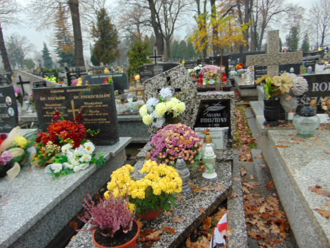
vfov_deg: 54.9
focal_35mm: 25
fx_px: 238
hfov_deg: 69.4
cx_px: 165
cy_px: 124
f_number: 3
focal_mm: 4.5
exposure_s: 1/80
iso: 80
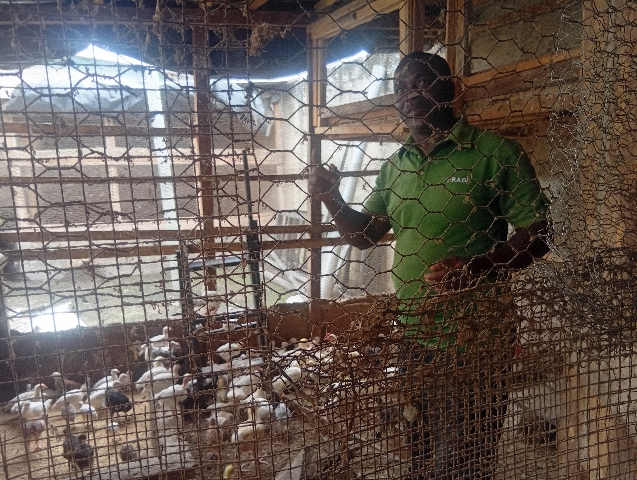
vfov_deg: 51.5
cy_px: 240
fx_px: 498
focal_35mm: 27
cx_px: 318
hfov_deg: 65.2
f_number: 1.8
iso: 74
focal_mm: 3.84
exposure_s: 1/50
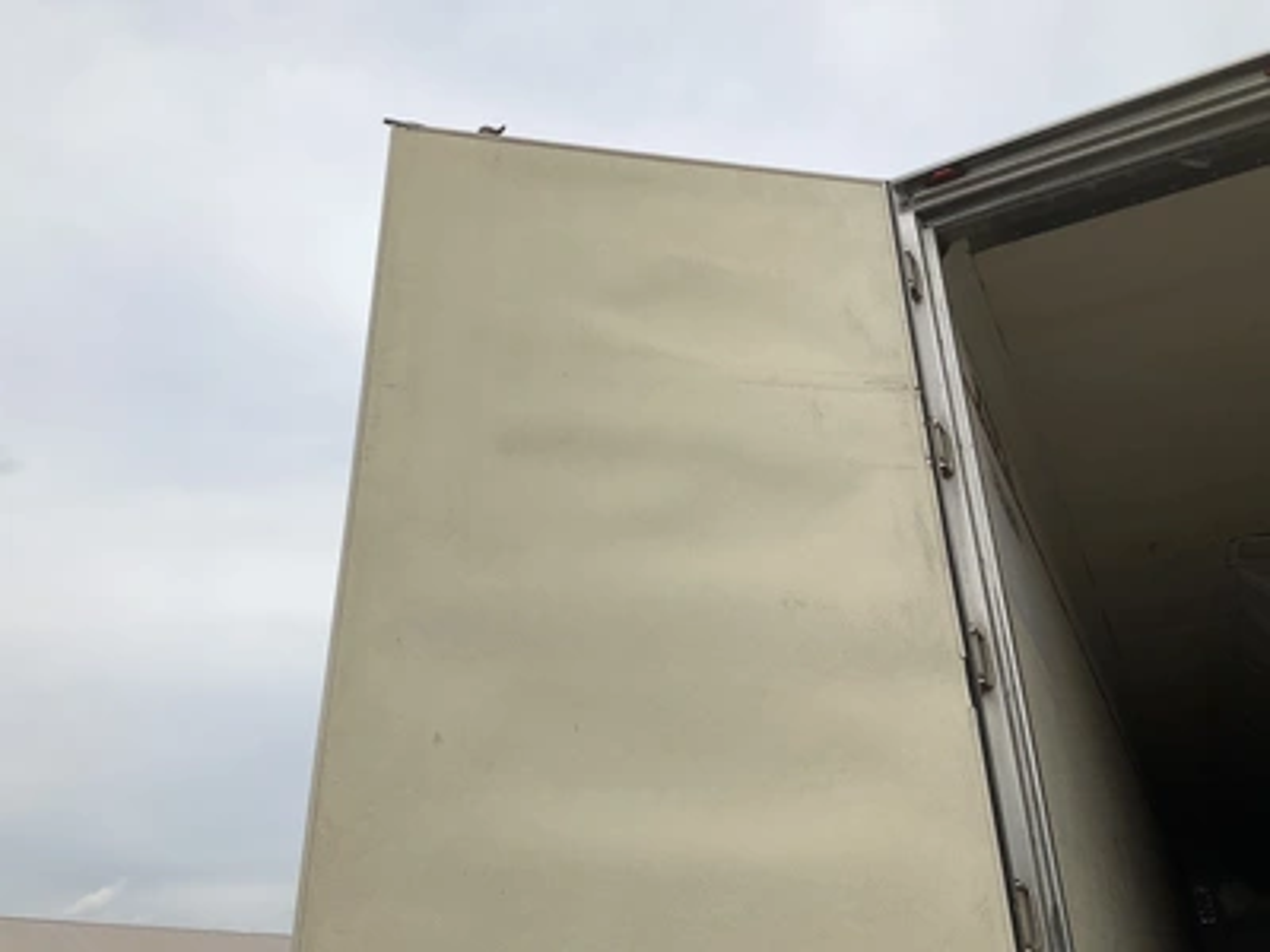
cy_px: 476
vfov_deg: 48.2
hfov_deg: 61.7
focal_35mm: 29
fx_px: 1064
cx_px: 635
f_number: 1.8
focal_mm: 3
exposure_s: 1/2959
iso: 25
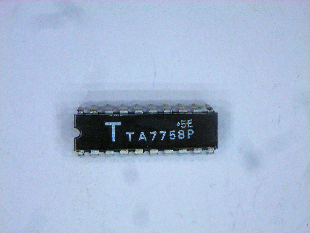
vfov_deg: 14.4
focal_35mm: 103
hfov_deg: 19.1
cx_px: 155
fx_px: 922
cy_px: 116
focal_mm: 17
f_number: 4.9
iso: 50
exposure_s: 1/38.3
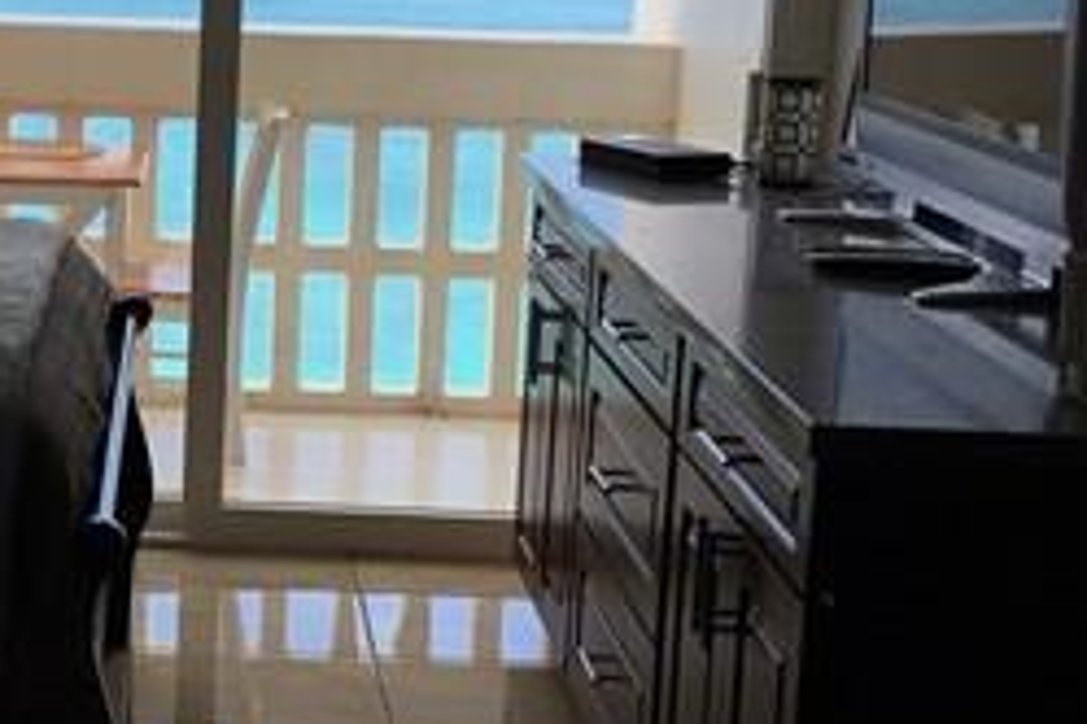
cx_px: 135
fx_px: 2506
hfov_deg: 23.9
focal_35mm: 83
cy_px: 292
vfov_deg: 16.4
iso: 25
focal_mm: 3.3
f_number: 2.4
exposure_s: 1/362
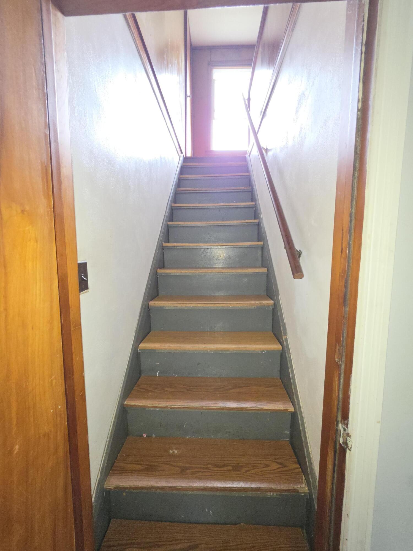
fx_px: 207
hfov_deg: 89.9
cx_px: 206
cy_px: 276
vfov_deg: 106.2
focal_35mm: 13
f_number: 1.9
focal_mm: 2.2
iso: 200
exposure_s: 1/60
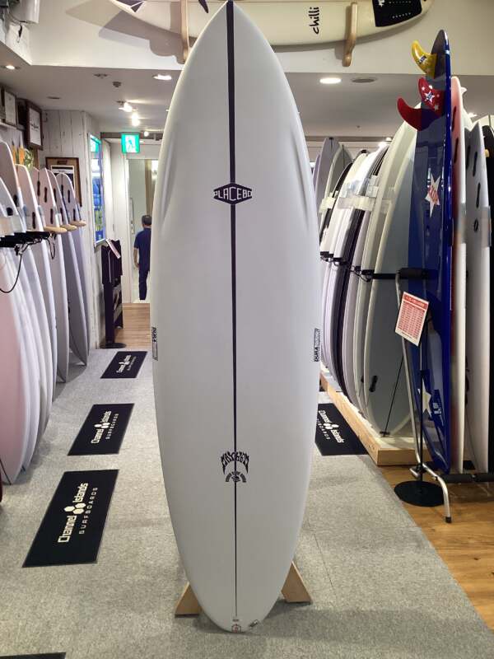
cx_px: 247
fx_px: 590
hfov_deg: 45.4
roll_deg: -0.9
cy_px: 330
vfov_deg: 58.4
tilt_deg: -13.0
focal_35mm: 31
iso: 80
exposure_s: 1/60
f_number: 2.4
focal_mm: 3.3
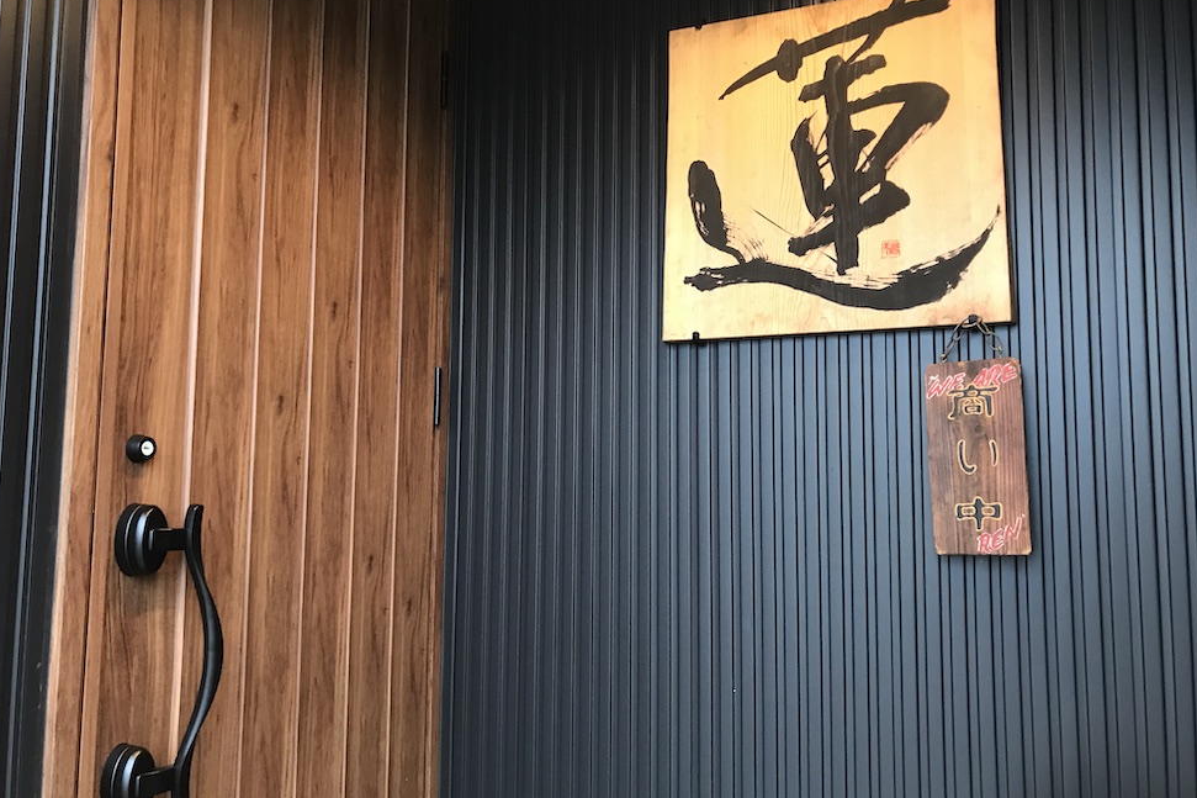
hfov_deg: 61.9
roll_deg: -0.7
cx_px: 597
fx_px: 997
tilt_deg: +5.6
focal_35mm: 30
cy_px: 395
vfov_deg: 43.6
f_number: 1.8
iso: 50
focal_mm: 3.99
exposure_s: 1/15
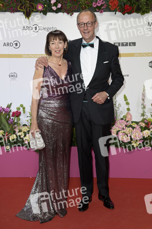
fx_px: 330
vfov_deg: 38.2
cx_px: 76
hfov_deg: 25.9
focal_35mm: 52
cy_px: 114
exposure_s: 1/250
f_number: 5.6
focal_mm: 52
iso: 640
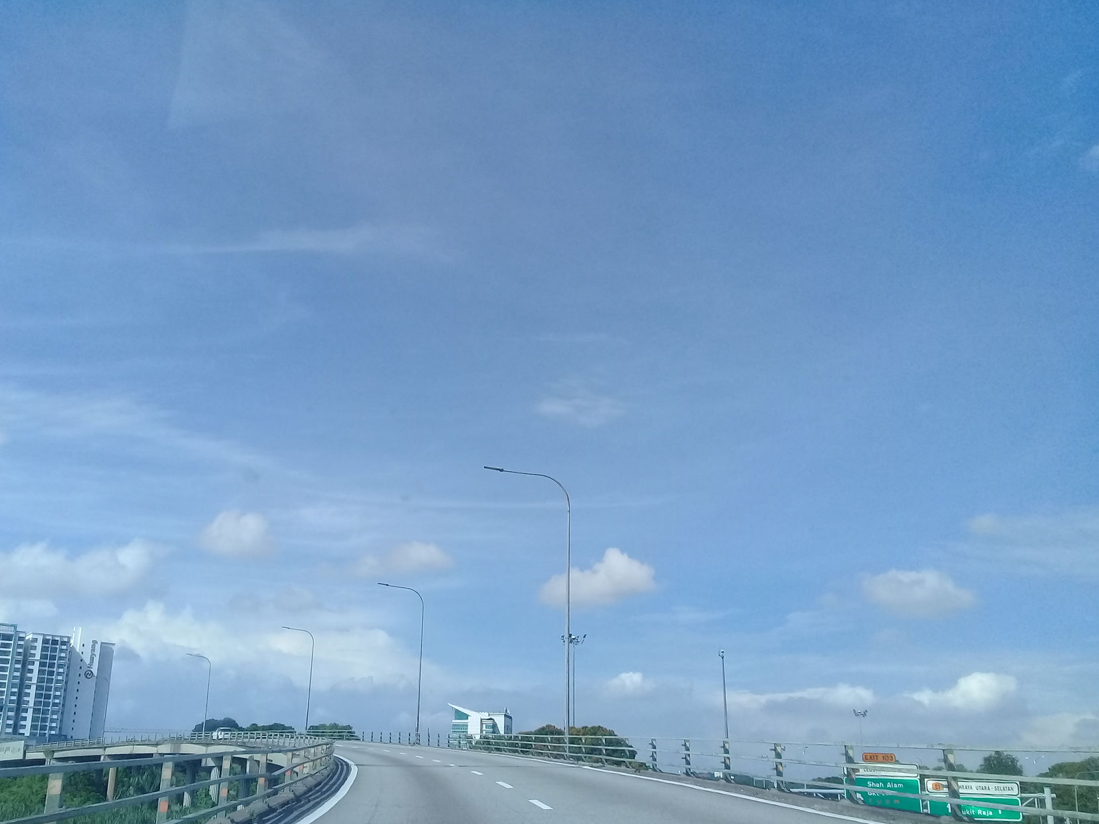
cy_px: 447
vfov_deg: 39.6
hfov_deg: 51.2
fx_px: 1143
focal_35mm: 36
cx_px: 478
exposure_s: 1/1209
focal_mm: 3.3
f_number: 2.2
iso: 50
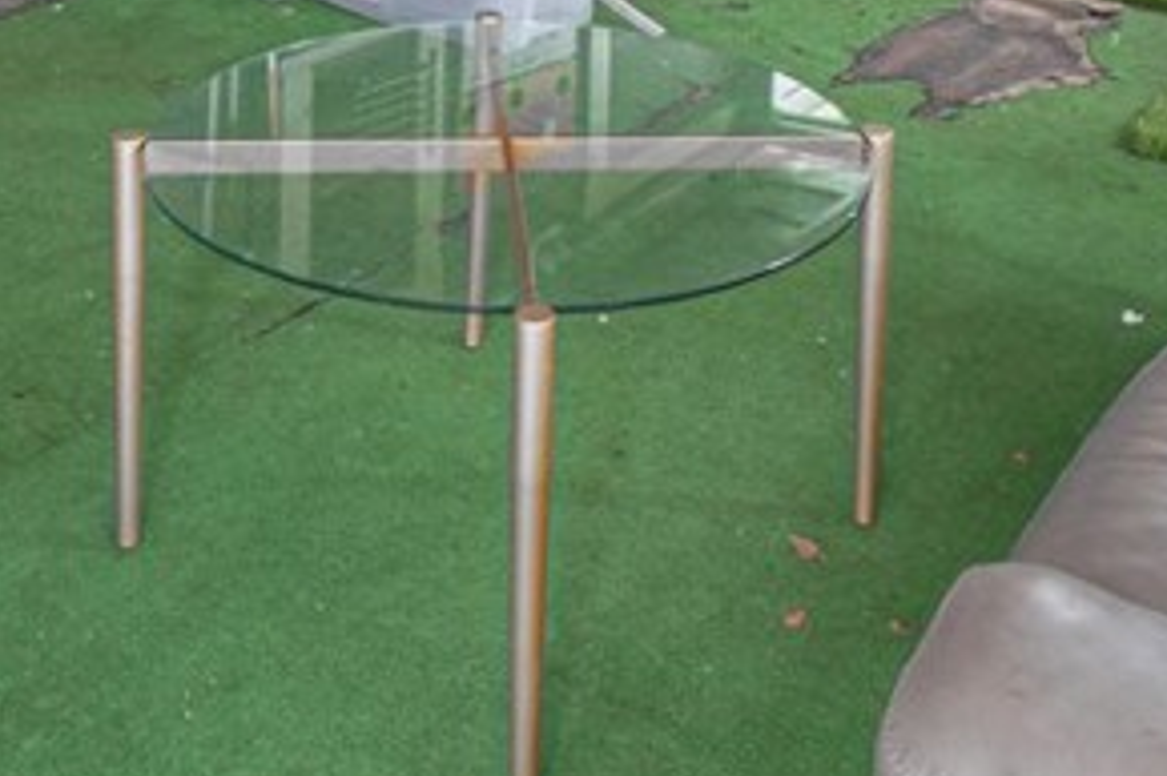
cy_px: -559
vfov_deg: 19.8
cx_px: 571
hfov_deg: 37.5
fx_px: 1717
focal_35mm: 53
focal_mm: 10
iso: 320
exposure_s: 1/13
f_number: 7.1
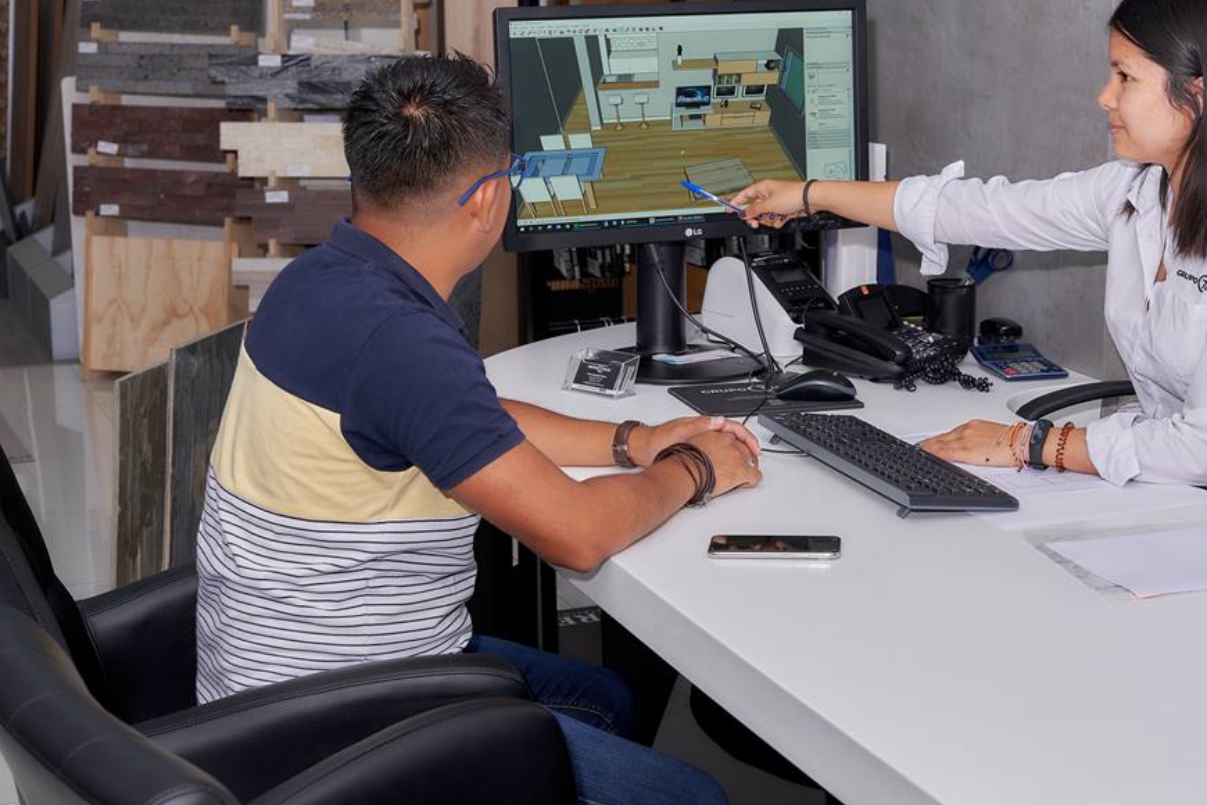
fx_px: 2313
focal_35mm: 69
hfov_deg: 29.1
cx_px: 742
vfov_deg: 19.7
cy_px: 341
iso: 200
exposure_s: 1/40
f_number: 7.1
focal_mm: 50
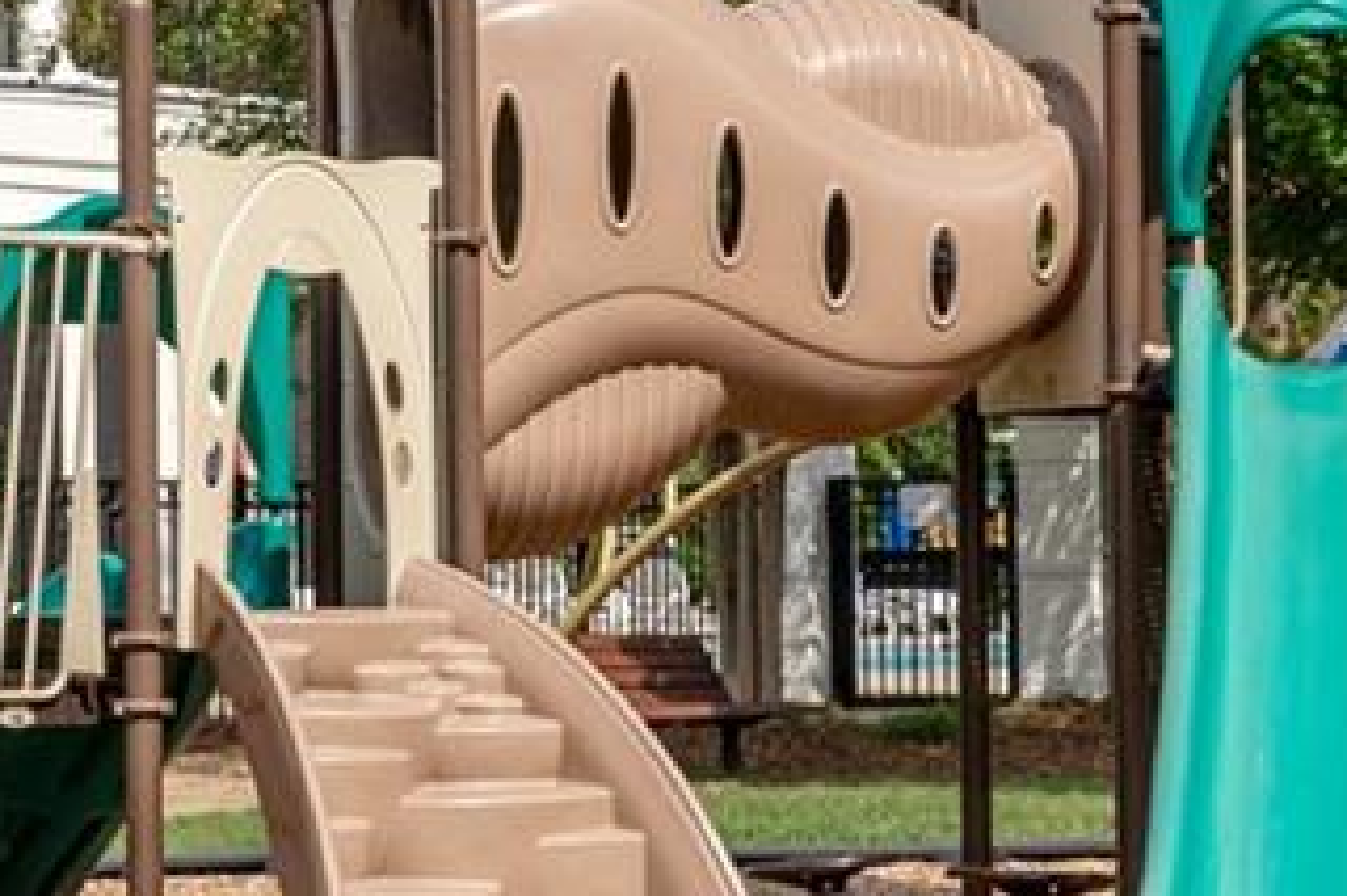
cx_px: 421
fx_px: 4906
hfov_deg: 15.6
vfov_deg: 10.4
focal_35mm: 131
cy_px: 261
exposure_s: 1/400
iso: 100
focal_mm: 20.5
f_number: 7.1
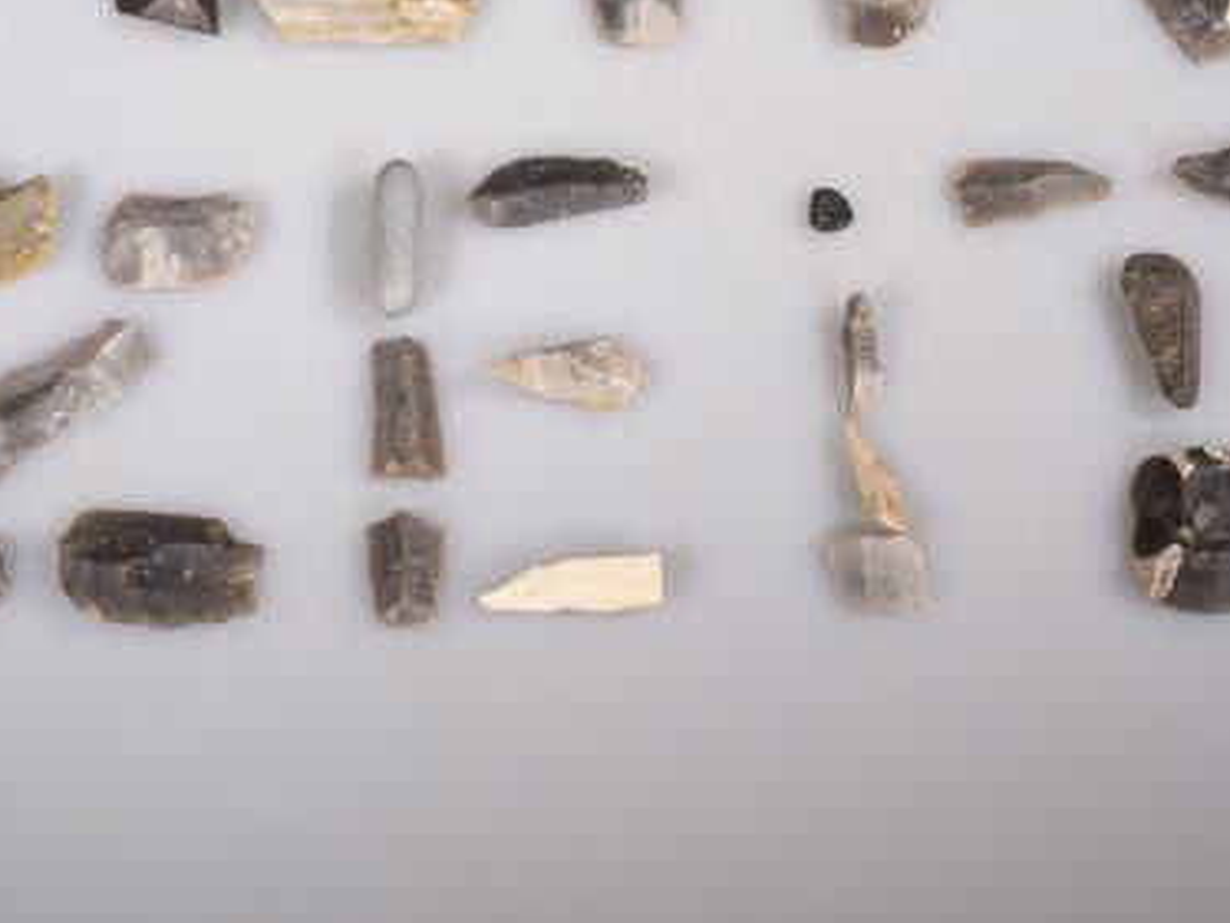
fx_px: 4692
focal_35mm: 132
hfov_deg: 14.9
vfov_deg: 11.1
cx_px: 333
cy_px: -122
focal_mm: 50
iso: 200
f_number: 11
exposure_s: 1/125
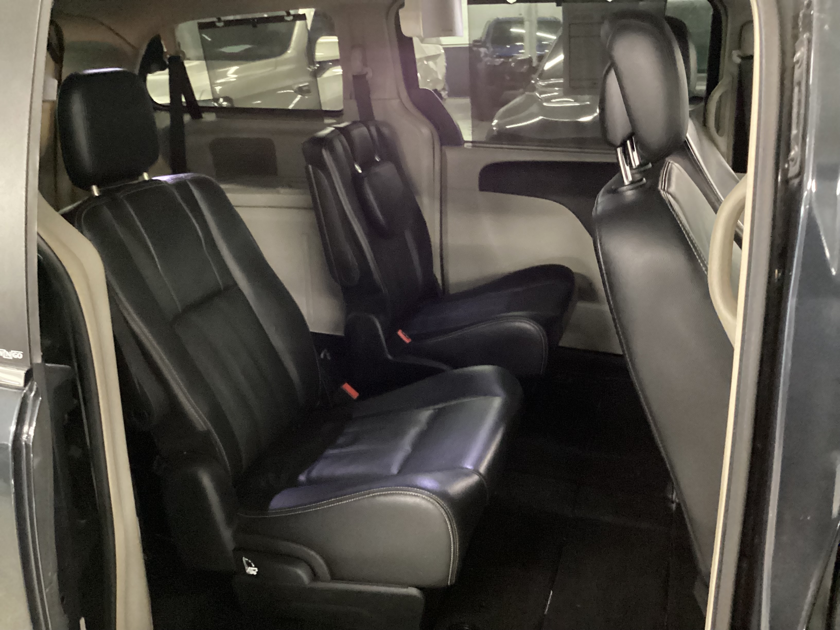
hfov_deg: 58.4
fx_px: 752
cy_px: 315
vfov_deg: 45.4
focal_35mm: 31
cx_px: 420
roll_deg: +1.6
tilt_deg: -23.3
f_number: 2.4
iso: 800
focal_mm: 3.3
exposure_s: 1/17
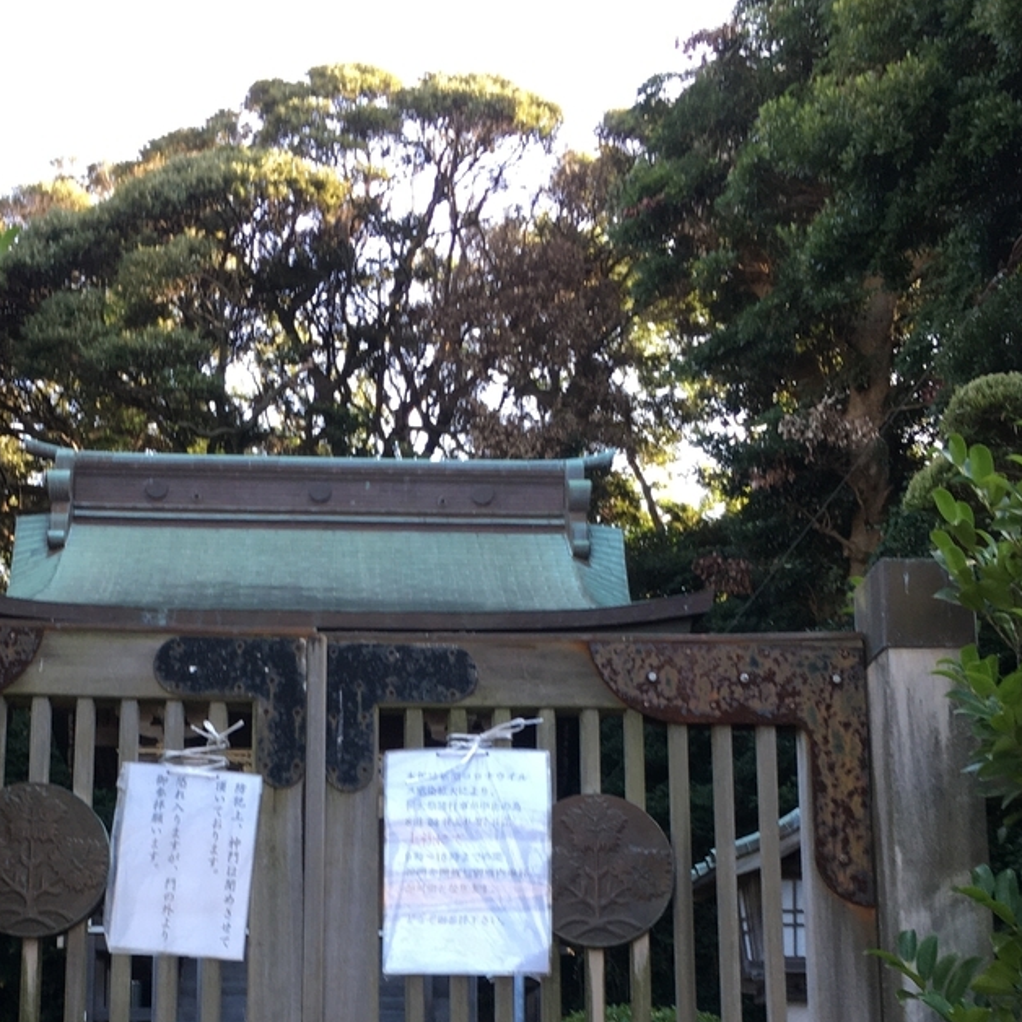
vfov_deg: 33.0
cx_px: 330
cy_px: 903
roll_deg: -1.0
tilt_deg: +7.9
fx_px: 1637
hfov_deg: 34.3
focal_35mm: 49
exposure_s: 1/120
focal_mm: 4.15
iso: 40
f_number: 2.2
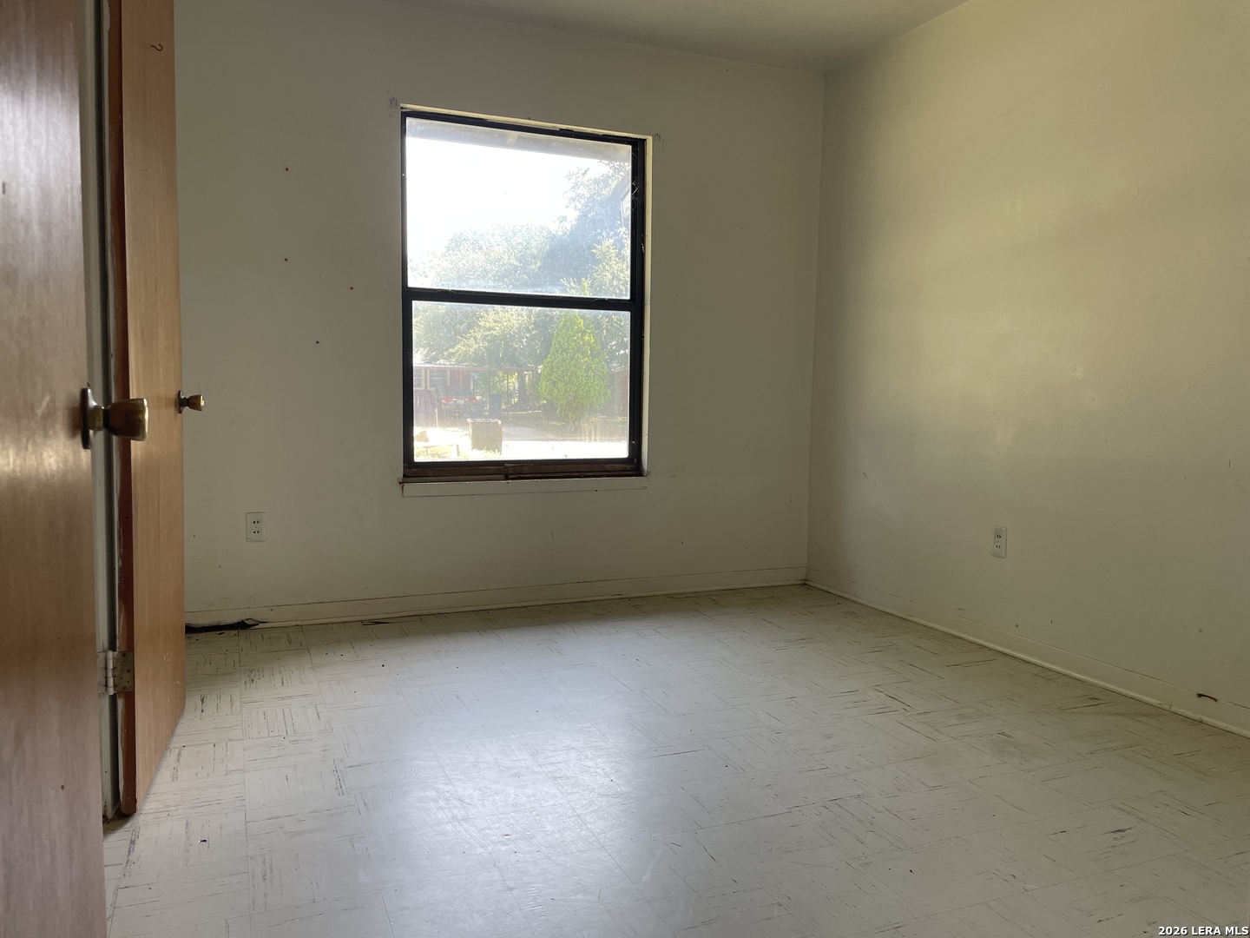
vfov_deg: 53.1
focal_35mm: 26
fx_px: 939
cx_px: 625
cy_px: 469
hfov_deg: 67.3
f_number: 1.6
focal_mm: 4.2
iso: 64
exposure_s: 1/121
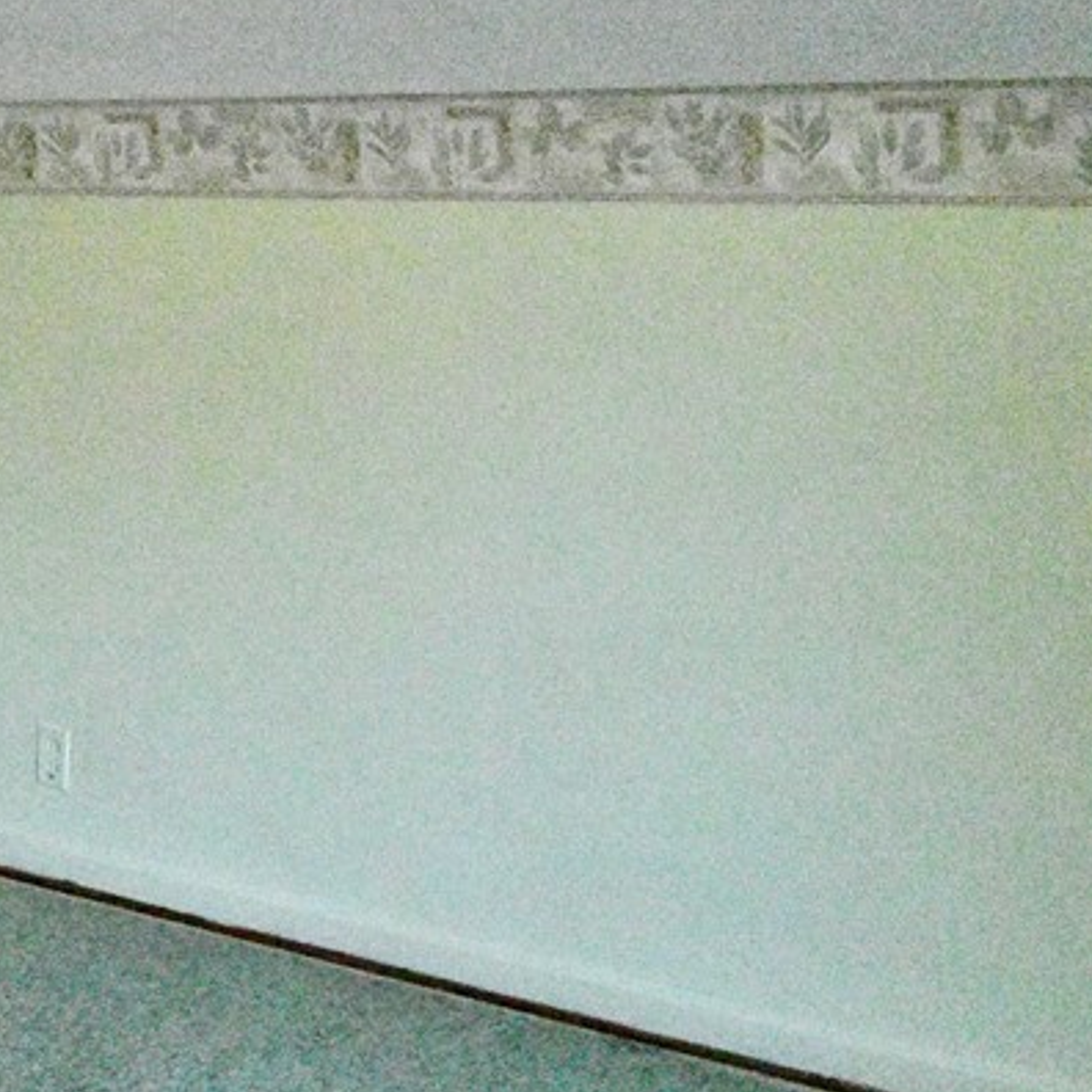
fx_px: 2498
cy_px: 353
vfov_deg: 24.5
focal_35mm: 70
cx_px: -196
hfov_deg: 22.8
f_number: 5.6
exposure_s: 1/1600
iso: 51200
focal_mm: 20
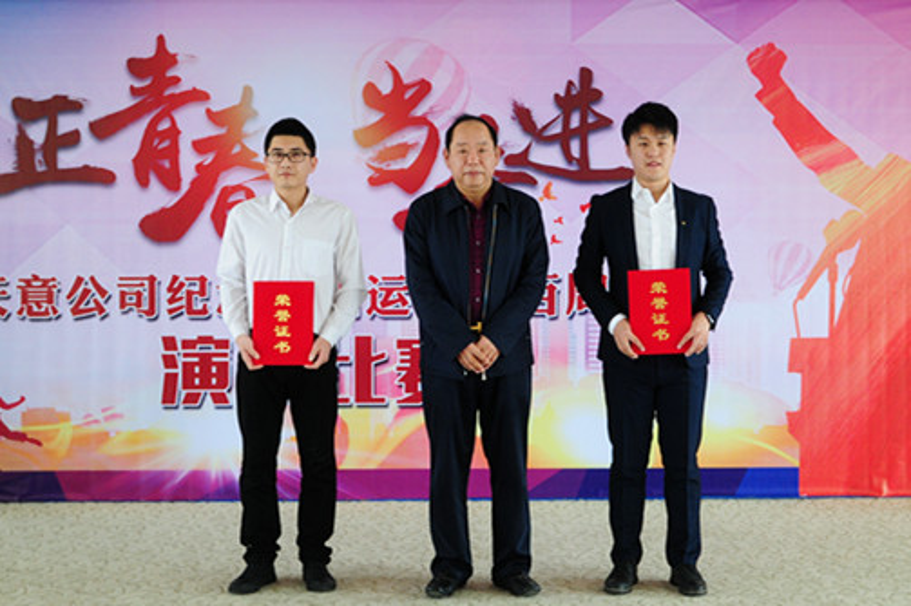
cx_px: 456
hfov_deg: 46.4
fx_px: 1062
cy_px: 303
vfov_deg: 31.9
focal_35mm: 42
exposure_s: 1/125
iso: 450
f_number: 2.8
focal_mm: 28
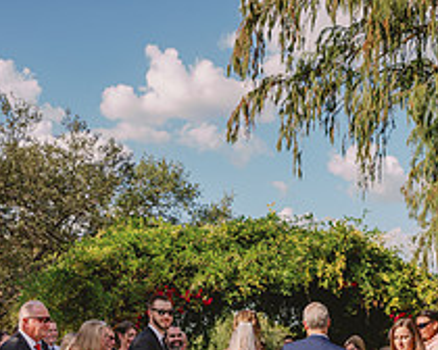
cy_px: 333
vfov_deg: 22.4
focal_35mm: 66
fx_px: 856
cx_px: 254
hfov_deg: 28.7
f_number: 2.8
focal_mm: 25.5
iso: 125
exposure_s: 1/4000
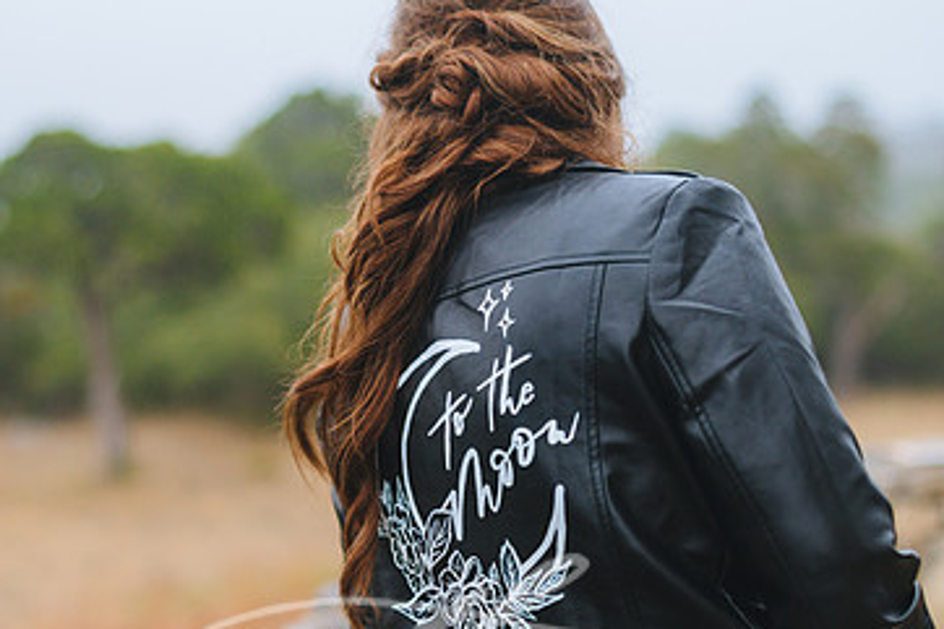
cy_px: 407
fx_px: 2097
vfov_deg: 17.0
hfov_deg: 25.4
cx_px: 438
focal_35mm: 80
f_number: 2
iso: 500
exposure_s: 1/80
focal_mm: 50
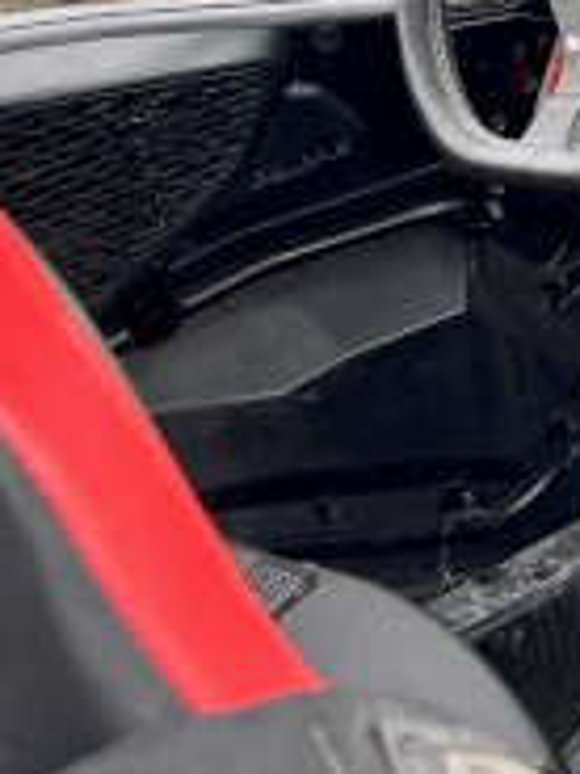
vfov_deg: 16.9
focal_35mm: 113
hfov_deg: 12.7
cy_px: -59
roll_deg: +6.0
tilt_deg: -22.0
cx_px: 773
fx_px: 2524
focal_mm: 5.96
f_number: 1.6
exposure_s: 1/370
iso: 50
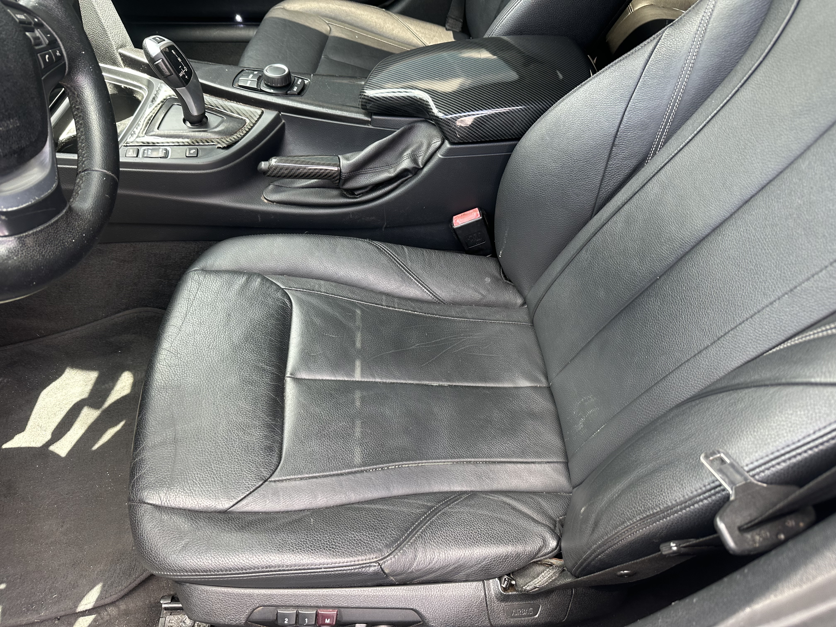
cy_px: 314
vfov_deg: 56.8
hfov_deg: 71.6
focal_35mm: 24
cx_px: 418
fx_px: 580
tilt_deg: -48.7
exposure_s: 1/121
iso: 100
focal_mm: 6.86
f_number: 1.78
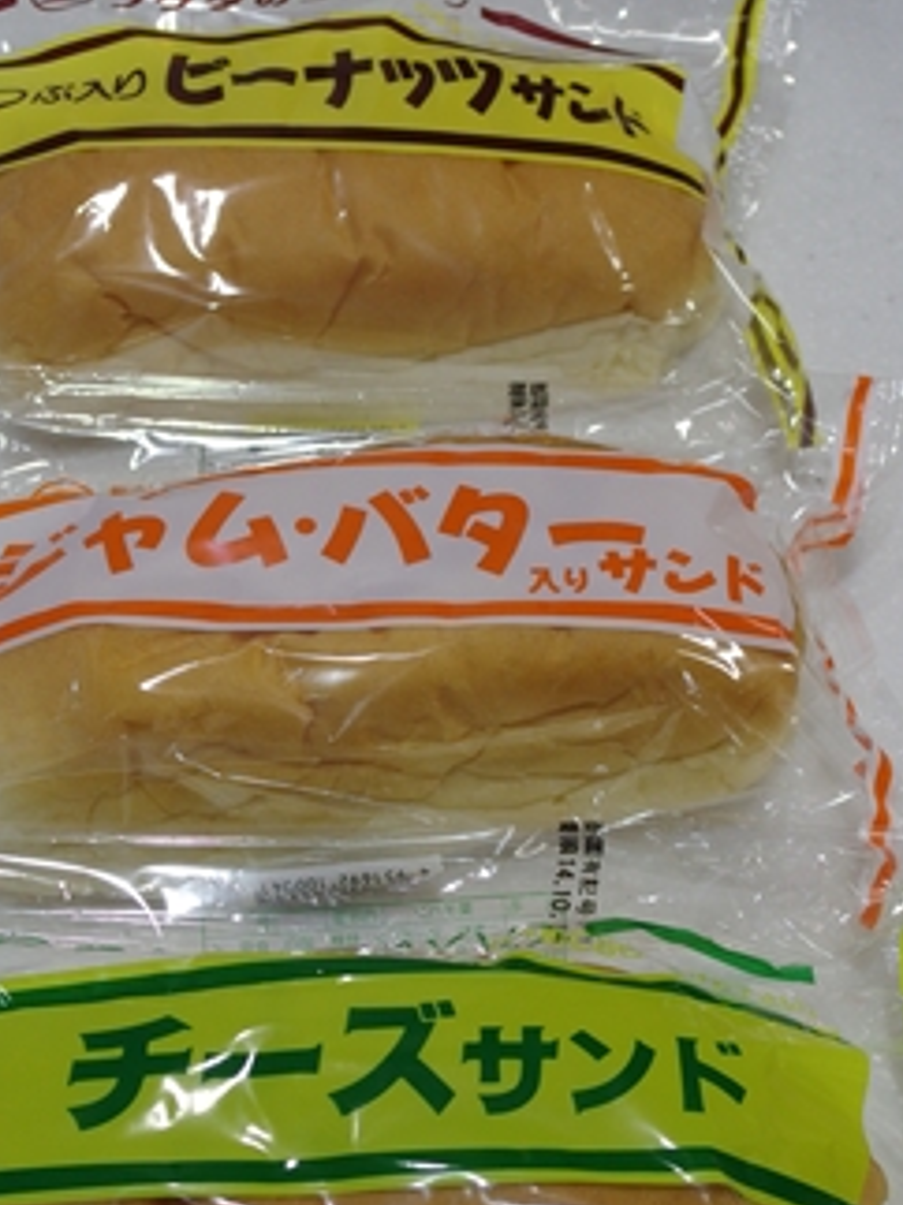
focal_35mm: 62
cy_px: 718
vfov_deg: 31.1
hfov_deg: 23.6
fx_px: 2158
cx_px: 358
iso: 250
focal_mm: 9.8
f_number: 2.8
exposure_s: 1/60
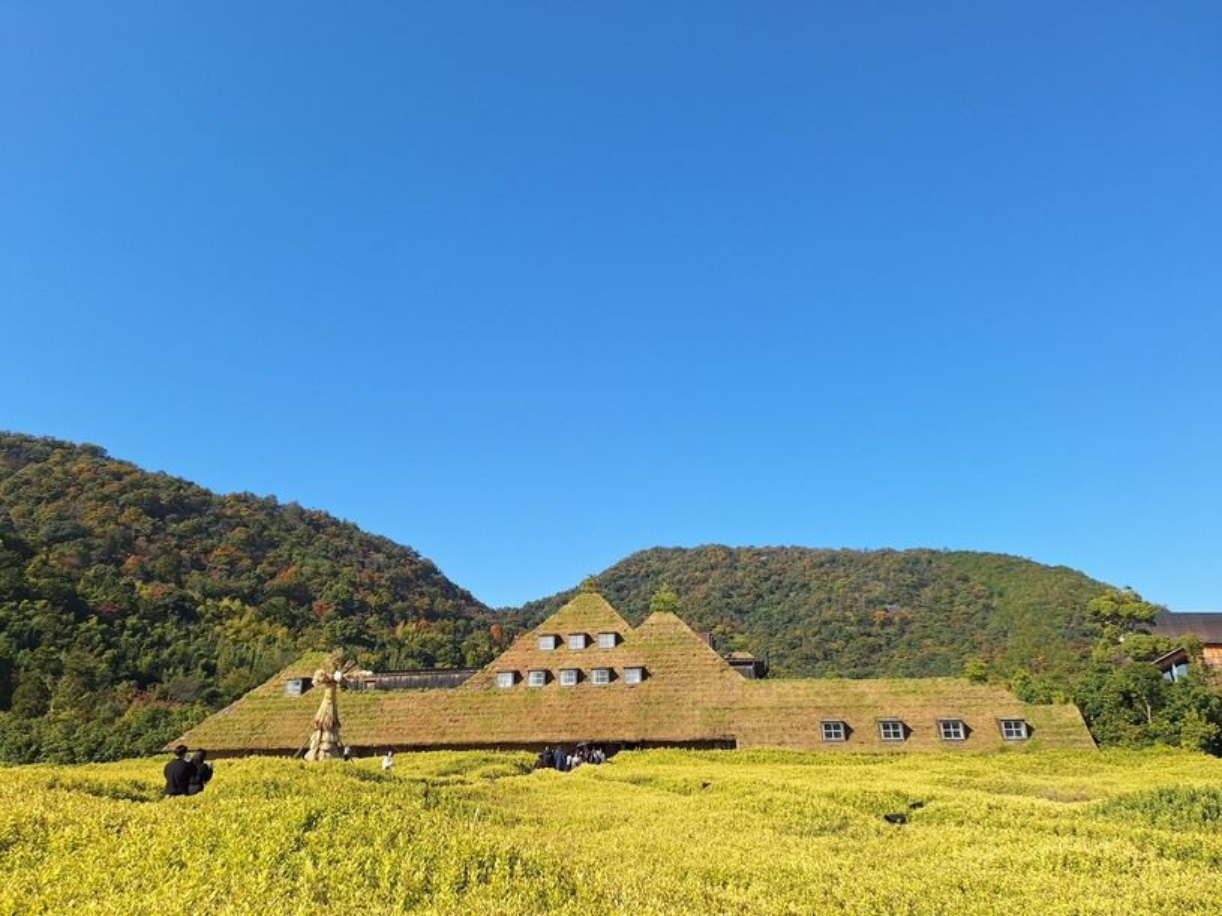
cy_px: 458
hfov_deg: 73.9
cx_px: 611
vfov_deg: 58.9
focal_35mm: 23
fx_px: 812
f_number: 1.8
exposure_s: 1/1684
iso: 40
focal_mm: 5.54
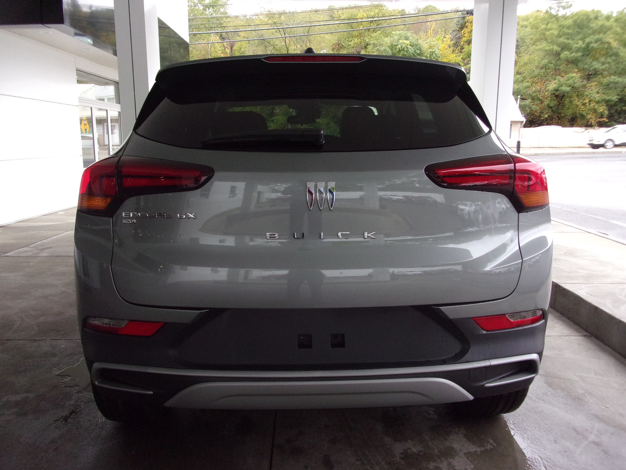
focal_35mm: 28
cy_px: 235
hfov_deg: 63.4
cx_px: 313
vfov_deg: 49.7
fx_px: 506
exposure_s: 1/125
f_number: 3.9
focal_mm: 5.1
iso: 291
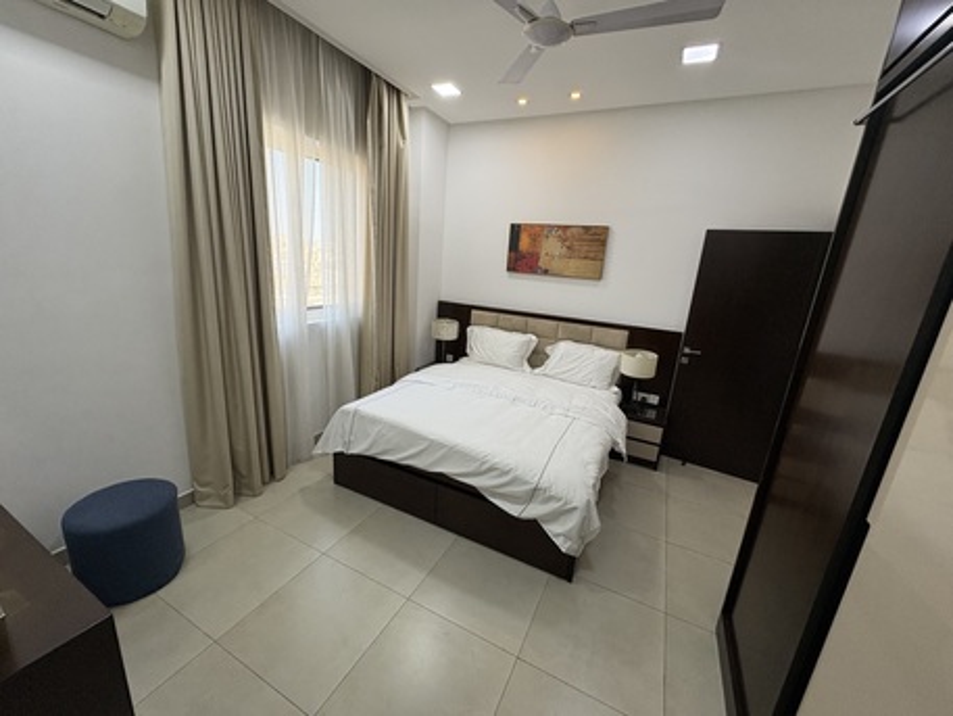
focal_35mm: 14
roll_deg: -4.3
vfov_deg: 85.7
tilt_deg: -14.6
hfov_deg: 102.0
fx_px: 386
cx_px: 476
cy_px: 358
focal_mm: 2.22
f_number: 2.2
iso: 160
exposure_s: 1/100
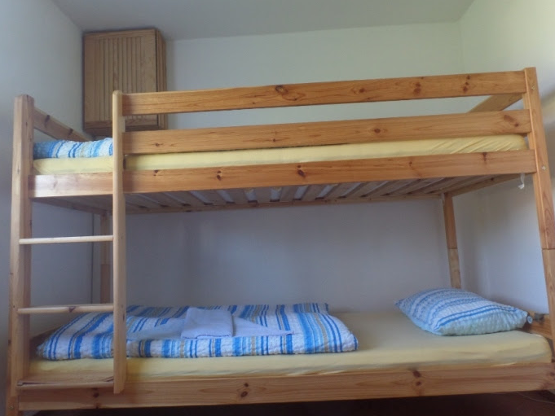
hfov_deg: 65.3
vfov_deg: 51.3
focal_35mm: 27
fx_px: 433
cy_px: 190
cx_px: 262
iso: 240
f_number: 2.8
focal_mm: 4.1
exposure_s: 1/30
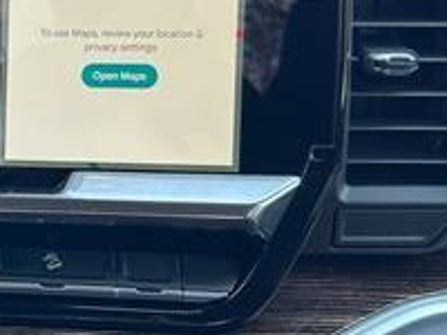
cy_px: 136
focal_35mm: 83
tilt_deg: -8.6
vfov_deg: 17.8
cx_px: -96
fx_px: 1072
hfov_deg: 21.7
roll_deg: +0.6
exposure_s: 1/164
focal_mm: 5.7
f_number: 1.5
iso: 40
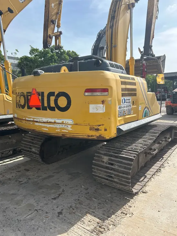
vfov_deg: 67.3
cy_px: 118
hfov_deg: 53.1
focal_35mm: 26
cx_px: 88
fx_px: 177
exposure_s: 1/3356
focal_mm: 5.7
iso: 50
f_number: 1.5
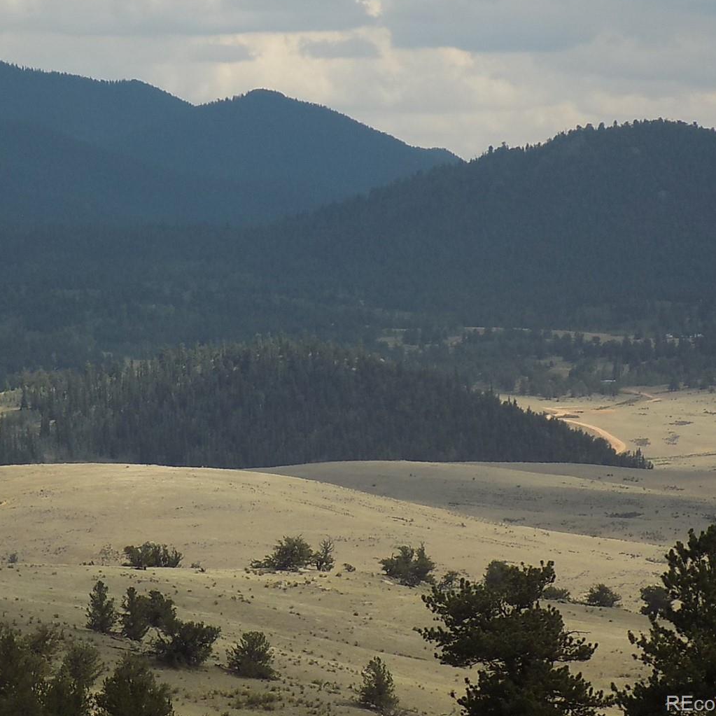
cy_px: 298
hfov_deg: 5.4
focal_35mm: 325
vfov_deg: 5.4
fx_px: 7605
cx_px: 220
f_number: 5.6
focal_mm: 41.8
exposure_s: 1/400
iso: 80
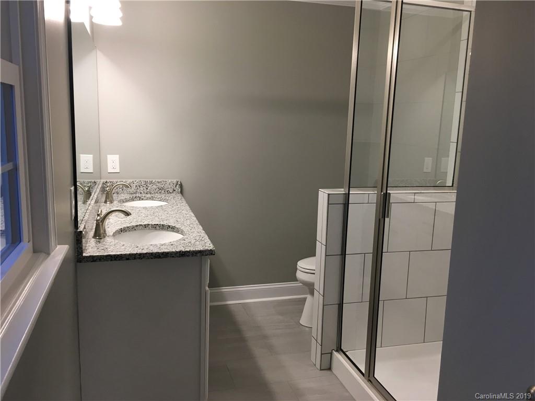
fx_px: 448
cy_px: 200
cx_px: 268
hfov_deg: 61.7
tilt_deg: -11.2
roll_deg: -2.9
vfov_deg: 48.2
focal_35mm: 29
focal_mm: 4.15
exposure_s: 1/30
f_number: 2.2
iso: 64
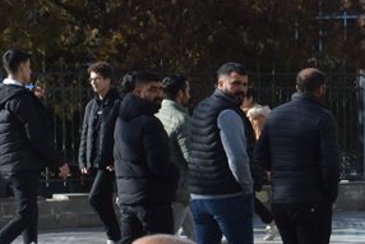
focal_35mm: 186
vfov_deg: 7.2
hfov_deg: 10.9
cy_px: 424
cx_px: 402
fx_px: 1887
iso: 100
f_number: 8
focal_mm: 26
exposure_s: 1/250
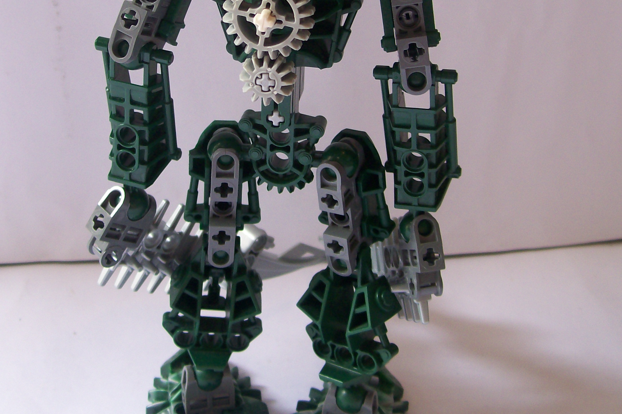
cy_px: 94
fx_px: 916
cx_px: 251
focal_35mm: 53
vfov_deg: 25.2
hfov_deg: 37.4
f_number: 2.7
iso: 80
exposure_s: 1/39.8
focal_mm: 6
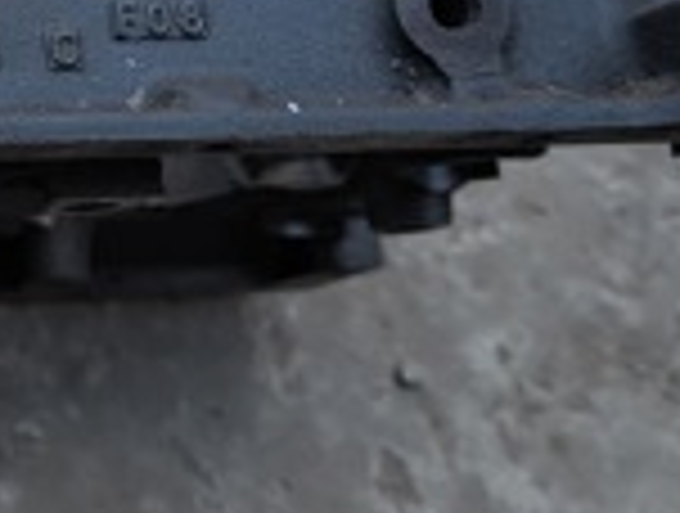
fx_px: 1989
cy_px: -68
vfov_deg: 14.3
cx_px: -354
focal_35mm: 101
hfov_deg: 17.4
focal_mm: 6.9
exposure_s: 1/628
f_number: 1.68
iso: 20
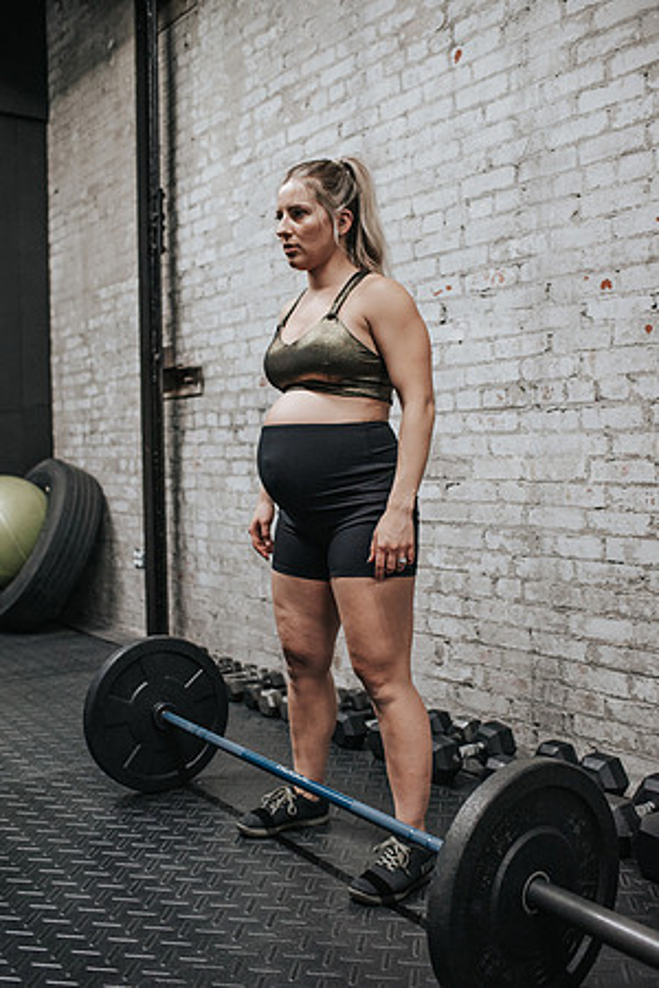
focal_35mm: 35
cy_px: 494
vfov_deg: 54.4
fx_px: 961
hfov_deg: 37.9
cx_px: 330
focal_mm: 35
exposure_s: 1/250
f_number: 3.2
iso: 800
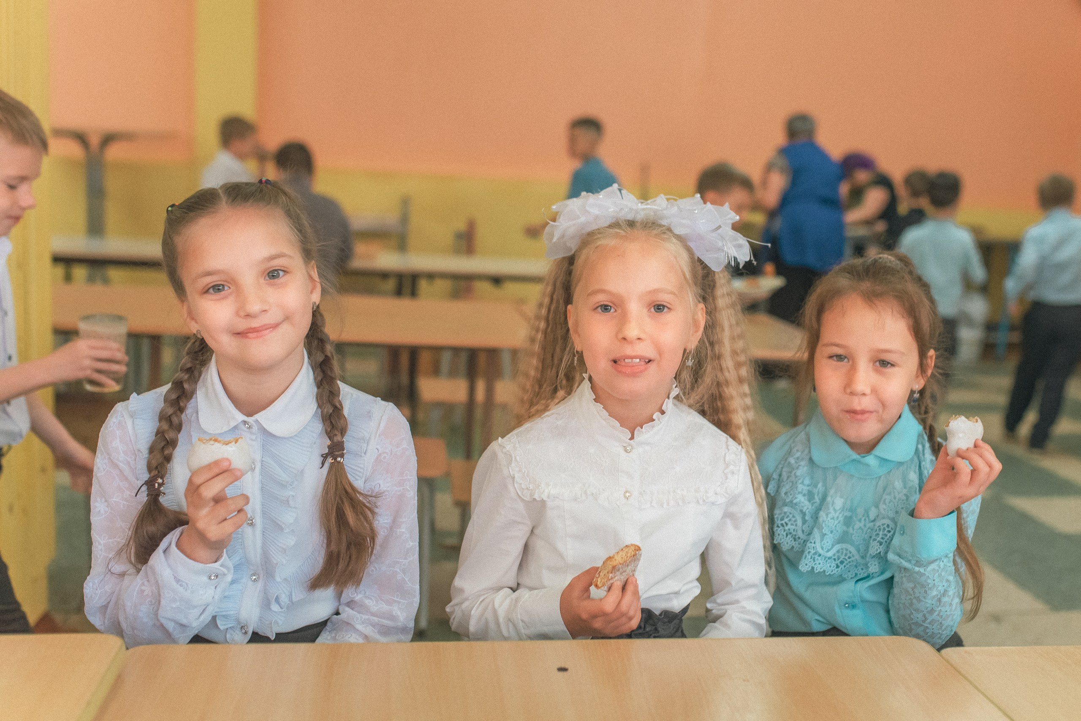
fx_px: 1257
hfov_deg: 46.4
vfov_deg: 32.0
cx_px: 620
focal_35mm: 42
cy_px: 365
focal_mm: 35
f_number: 2.5
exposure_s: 1/400
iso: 1250
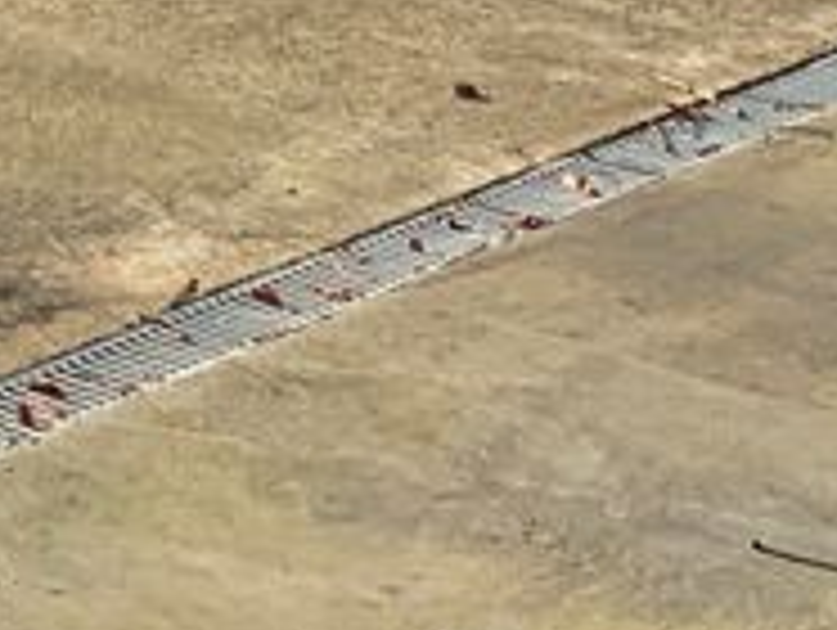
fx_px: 3753
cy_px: -992
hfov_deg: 11.1
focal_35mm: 155
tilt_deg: -0.4
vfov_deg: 8.6
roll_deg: -2.3
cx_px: -1012
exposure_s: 1/2257
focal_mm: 4.25
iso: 25
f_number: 1.8
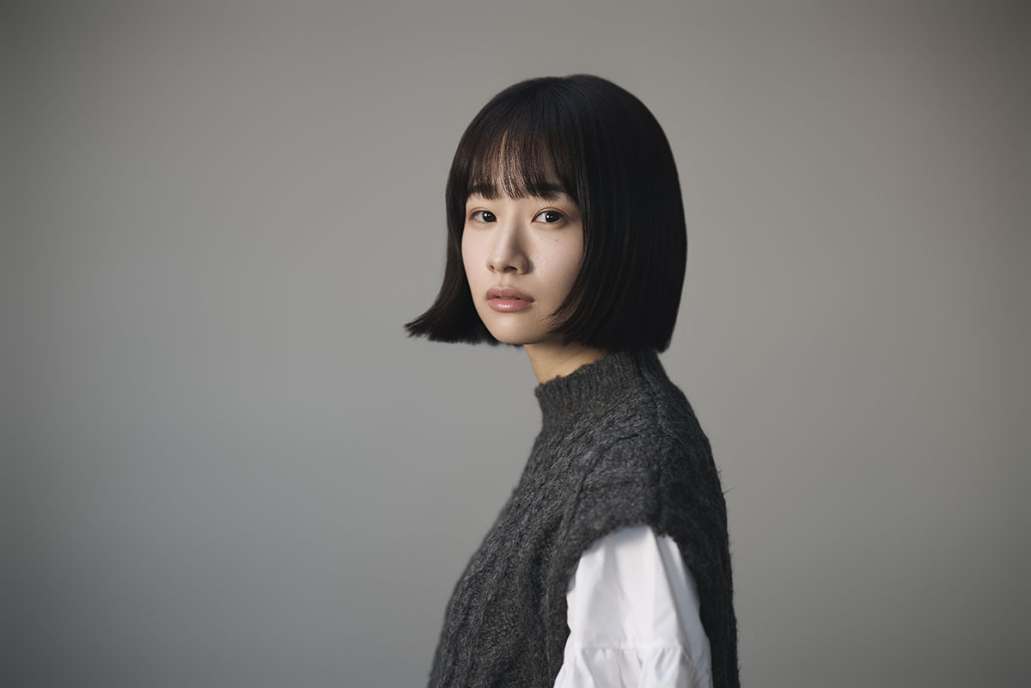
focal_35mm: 85
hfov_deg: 23.9
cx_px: 516
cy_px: 344
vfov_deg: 16.1
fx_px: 2434
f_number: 1.8
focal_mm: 85
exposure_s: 1/40
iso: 64
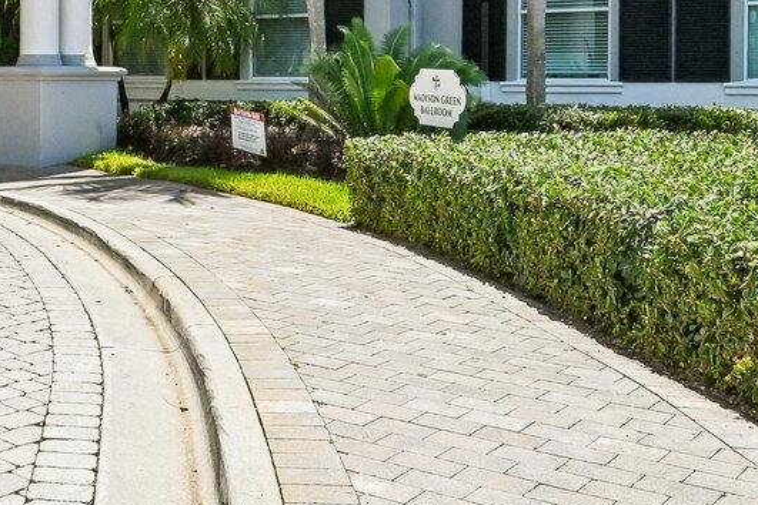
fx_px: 1137
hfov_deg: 34.0
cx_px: 19
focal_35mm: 54
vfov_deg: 24.2
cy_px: 25
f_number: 8
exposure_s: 1/2000
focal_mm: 14
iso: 640
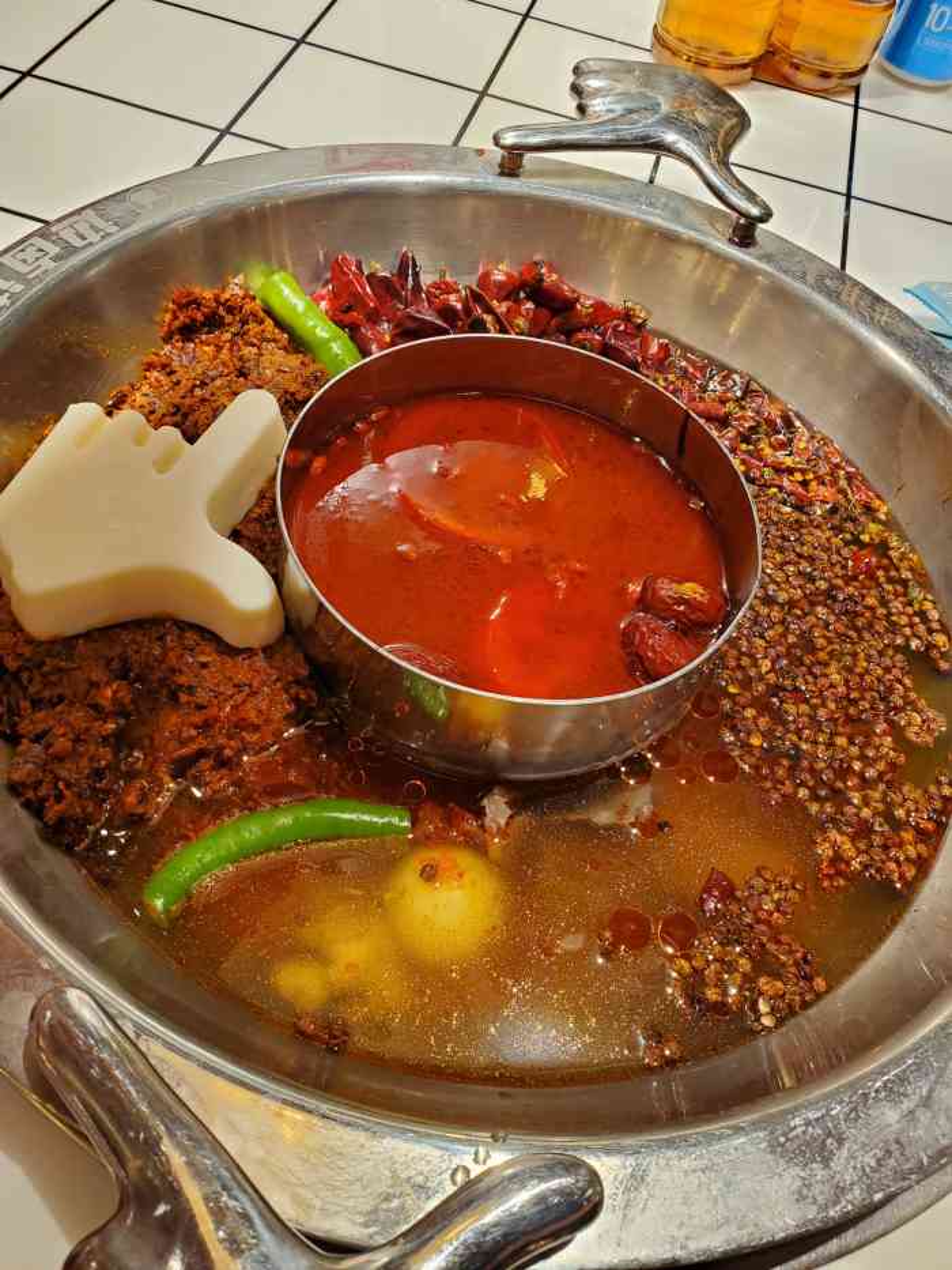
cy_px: 635
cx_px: 476
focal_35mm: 26
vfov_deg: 67.3
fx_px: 953
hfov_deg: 53.1
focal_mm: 4.3
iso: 160
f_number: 2.4
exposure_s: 1/100
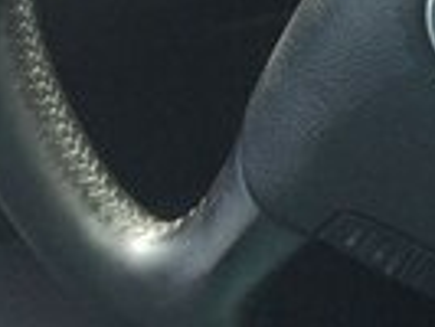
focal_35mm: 144
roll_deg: +2.6
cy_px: -302
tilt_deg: -37.4
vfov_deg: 9.7
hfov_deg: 11.8
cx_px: 958
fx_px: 1811
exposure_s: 1/247
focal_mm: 4.15
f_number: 2.2
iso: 32
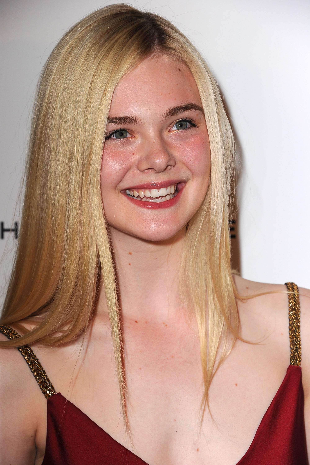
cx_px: 155
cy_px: 232
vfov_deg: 15.2
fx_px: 1745
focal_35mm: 135
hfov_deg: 10.2
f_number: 7.1
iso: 640
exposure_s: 1/250
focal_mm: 135
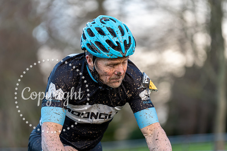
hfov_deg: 11.7
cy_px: 76
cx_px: 114
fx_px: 1104
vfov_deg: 7.9
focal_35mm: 175
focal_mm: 175
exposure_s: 1/500
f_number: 3.2
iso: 400
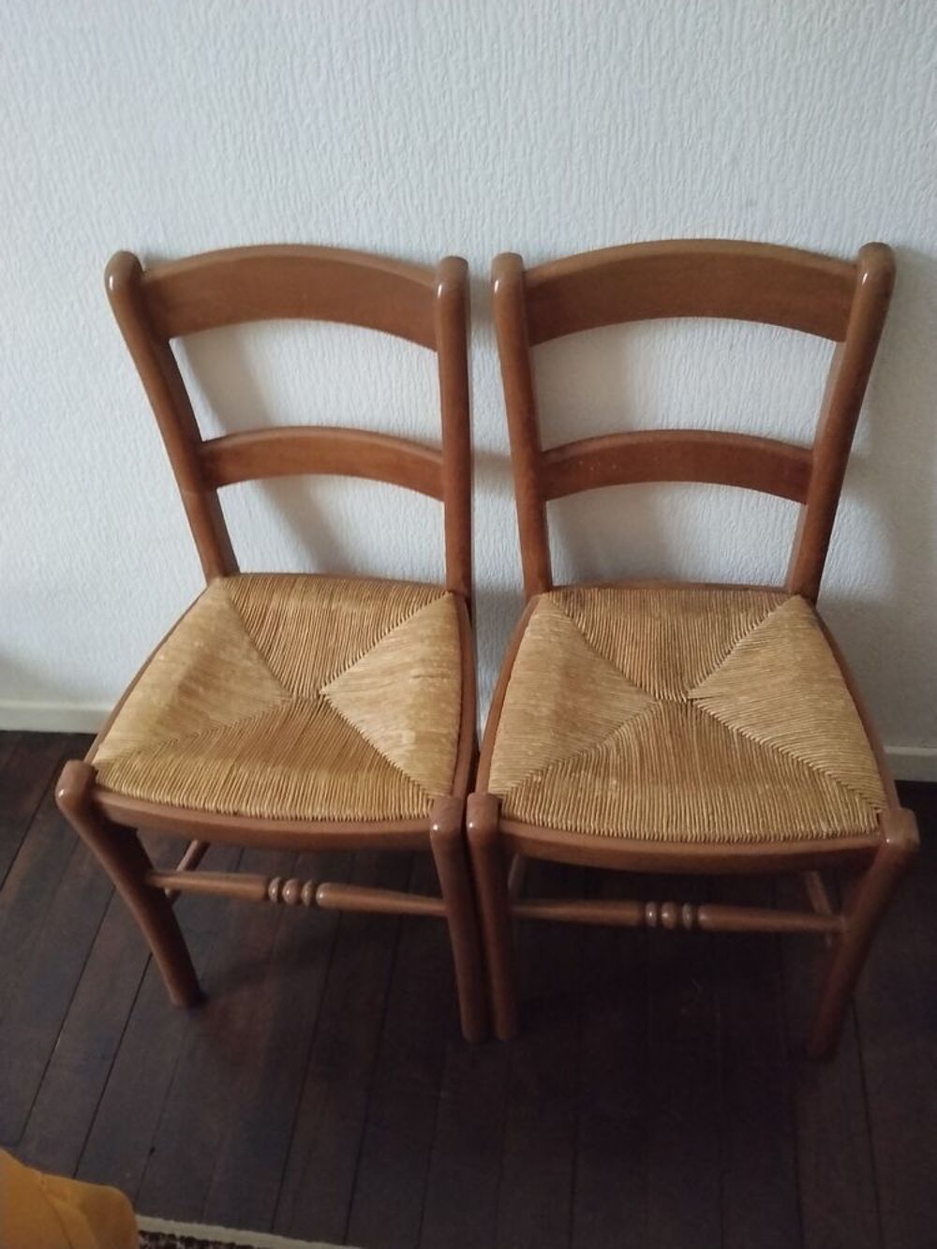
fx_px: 1046
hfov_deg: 48.2
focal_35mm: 29
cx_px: 468
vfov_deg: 61.7
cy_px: 624
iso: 1000
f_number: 1.8
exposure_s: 1/20
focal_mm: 4.22
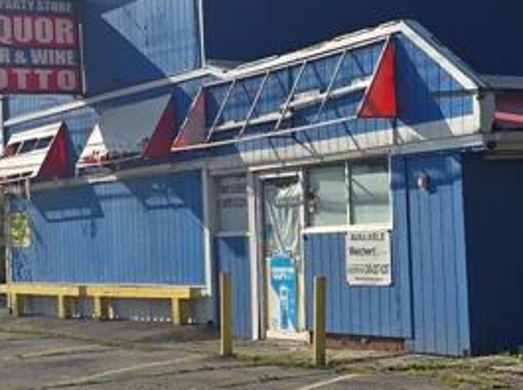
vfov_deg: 16.5
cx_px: 405
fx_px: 1343
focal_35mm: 89
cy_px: 228
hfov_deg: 21.8
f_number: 1.7
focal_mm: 6.3
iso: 12
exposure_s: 1/1081
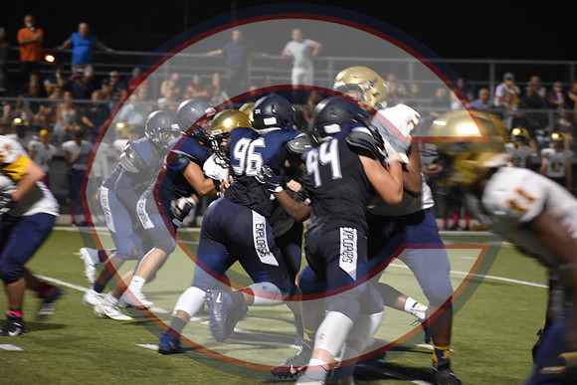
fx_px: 3246
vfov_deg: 6.8
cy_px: 192
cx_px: 288
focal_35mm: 202
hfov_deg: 10.2
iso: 3200
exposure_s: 1/125
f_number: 4.8
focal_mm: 135
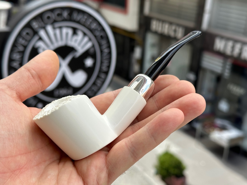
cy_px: 92
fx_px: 343
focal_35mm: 48
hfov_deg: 39.7
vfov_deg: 30.3
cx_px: 124
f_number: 1.78
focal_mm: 6.86
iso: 64
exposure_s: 1/1258
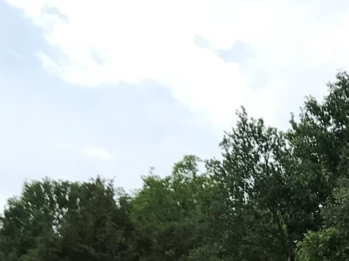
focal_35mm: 118
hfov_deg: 16.2
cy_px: 517
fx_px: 1189
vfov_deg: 11.4
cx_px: 392
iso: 20
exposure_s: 1/1773
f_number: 1.8
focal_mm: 3.99
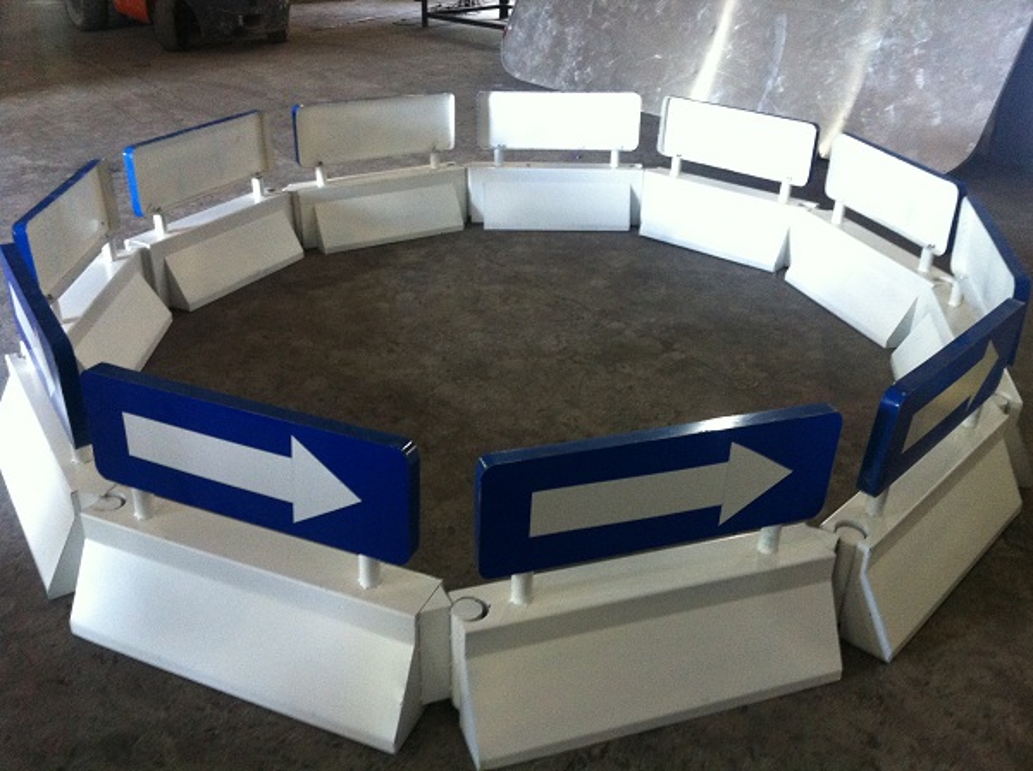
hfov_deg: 52.7
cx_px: 516
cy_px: 386
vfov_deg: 40.6
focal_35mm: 35
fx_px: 1043
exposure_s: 1/15
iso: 250
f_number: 2.8
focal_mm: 3.85
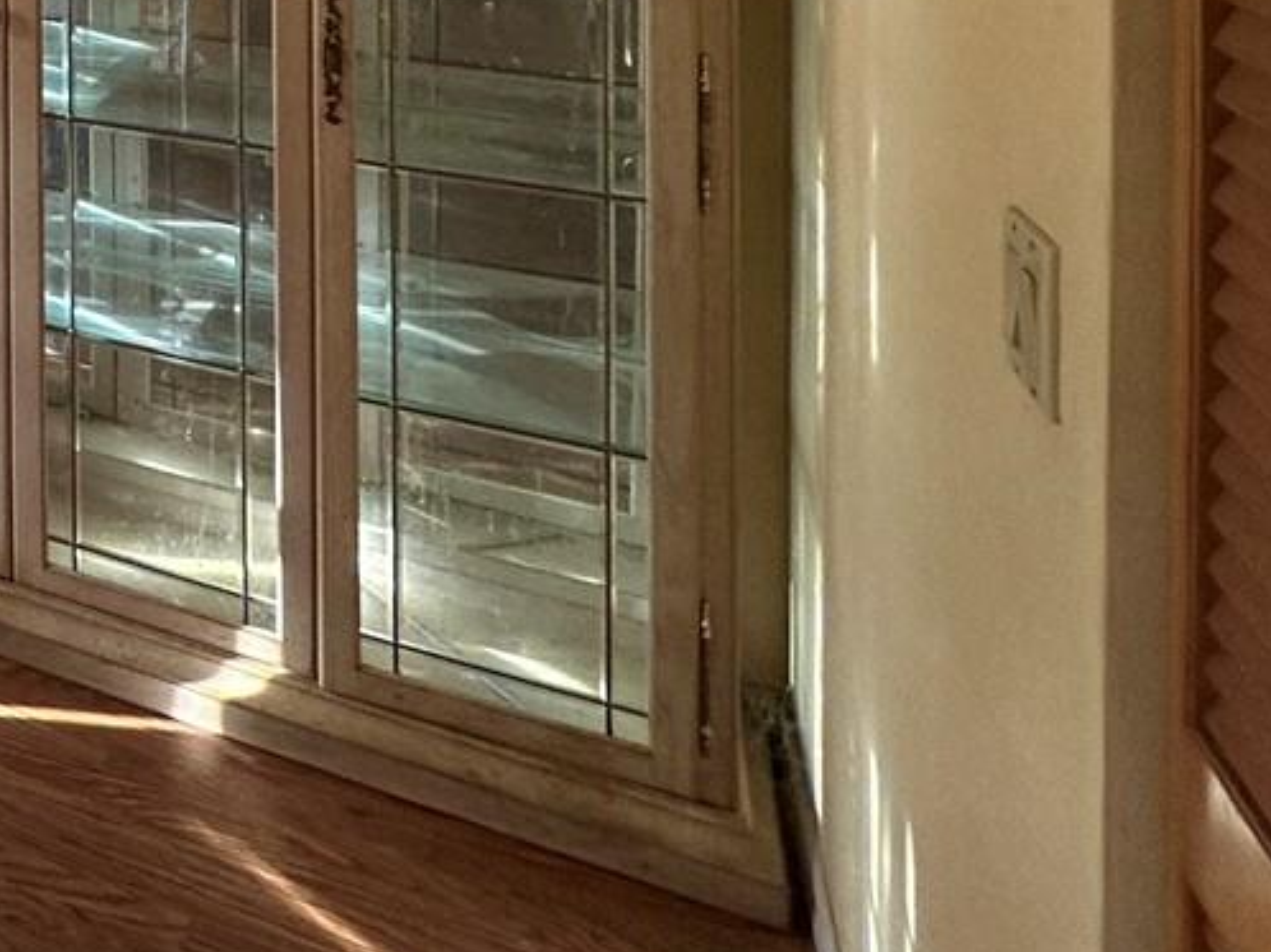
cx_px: -720
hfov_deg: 26.8
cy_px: -301
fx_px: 1651
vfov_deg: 26.9
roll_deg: +0.4
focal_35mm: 45
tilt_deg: -0.2
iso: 125
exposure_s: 1/99
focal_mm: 2.22
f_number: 2.2
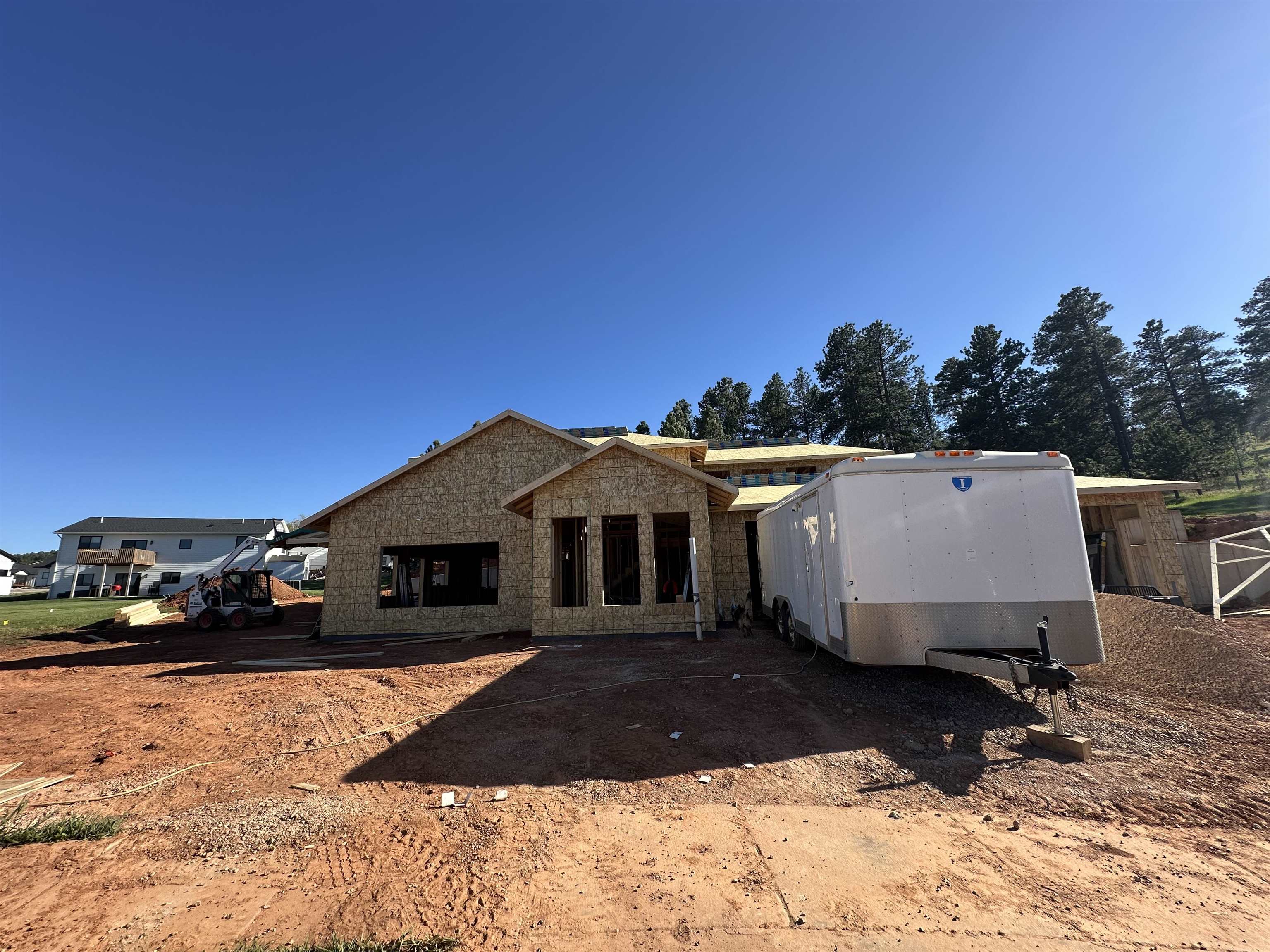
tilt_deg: +12.6
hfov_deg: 102.1
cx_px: 635
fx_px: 514
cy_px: 476
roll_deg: +1.8
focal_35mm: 14
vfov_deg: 85.7
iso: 40
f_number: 2.2
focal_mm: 2.22
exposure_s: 1/963
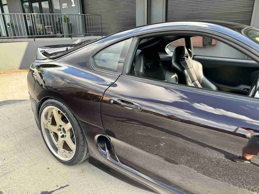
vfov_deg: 56.8
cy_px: 97
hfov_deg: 71.6
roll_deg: +0.9
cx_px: 130
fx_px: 180
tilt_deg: -19.0
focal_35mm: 24
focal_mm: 6.86
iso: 64
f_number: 1.78
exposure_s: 1/200
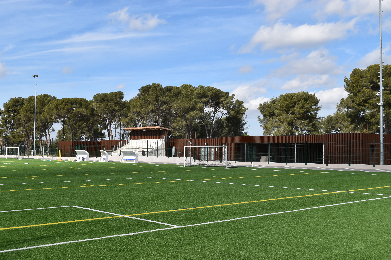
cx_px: 196
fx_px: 472
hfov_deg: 45.0
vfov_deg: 30.8
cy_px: 130
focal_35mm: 44
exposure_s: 1/400
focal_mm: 29
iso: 200
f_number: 10
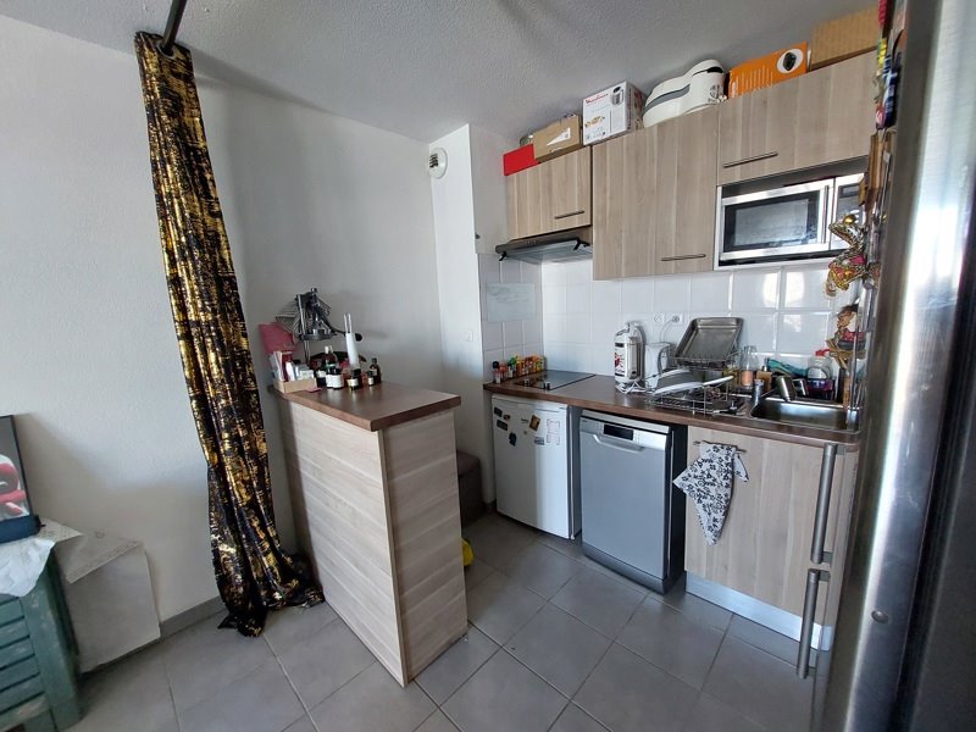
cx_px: 488
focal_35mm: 13
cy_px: 366
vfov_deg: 89.9
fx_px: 367
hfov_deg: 106.2
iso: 200
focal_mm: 1.74
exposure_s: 1/60
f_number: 2.2
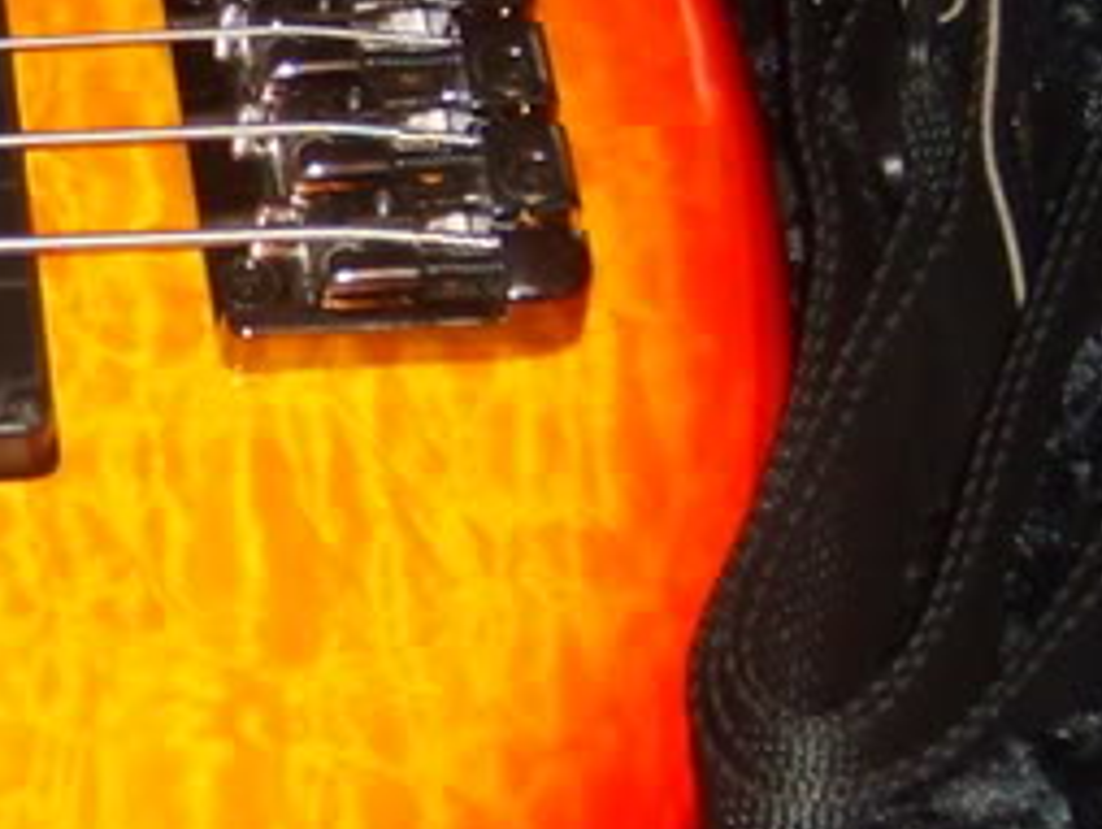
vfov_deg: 10.5
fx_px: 4493
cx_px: -529
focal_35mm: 141
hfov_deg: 13.2
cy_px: 473
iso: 100
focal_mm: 5.8
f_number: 2.8
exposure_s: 1/45
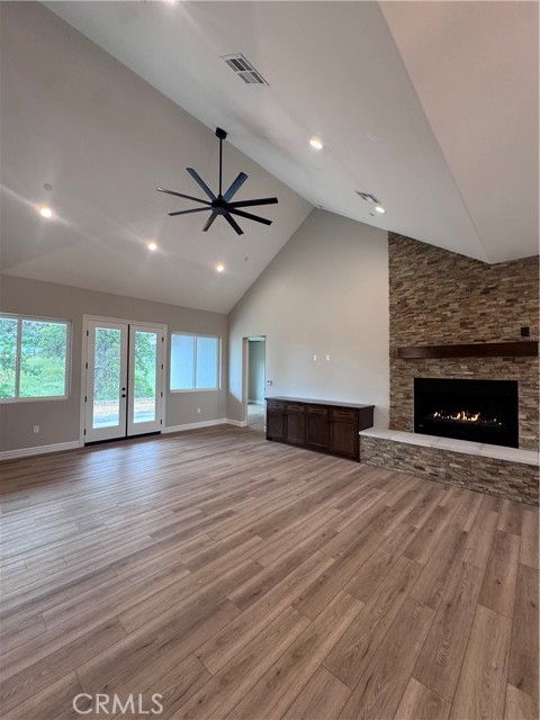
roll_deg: +0.2
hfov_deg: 85.7
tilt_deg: +2.0
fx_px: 291
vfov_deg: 102.1
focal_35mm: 14
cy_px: 360
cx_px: 270
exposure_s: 1/120
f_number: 2.2
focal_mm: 2.22
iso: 160
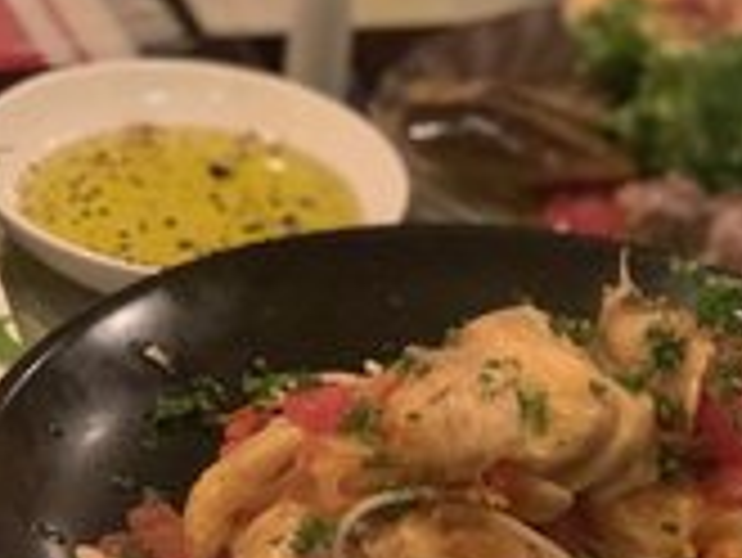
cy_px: 508
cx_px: 517
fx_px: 2703
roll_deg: -8.8
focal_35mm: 126
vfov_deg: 11.7
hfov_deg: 15.6
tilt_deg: -35.6
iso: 640
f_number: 2.4
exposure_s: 1/25
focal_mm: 6
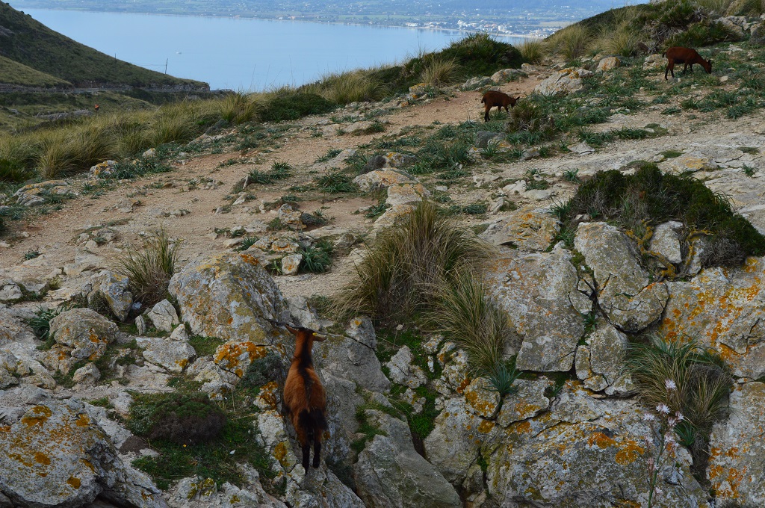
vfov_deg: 19.7
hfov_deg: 29.3
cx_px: 382
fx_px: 1464
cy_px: 254
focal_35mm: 69
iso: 400
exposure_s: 1/400
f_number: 11
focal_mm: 46
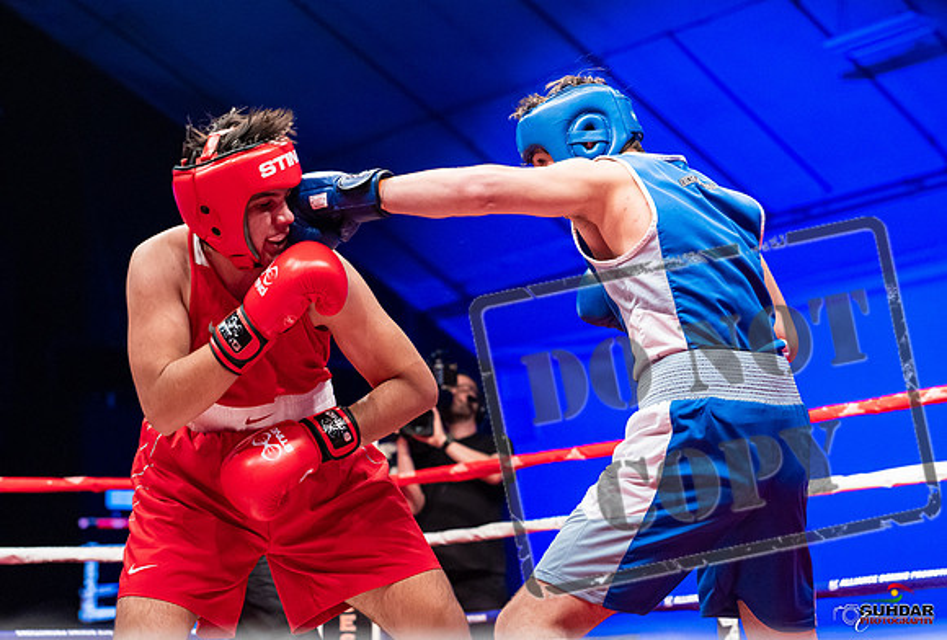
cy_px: 302
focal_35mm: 73
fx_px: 1930
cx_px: 589
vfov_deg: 18.8
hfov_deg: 27.5
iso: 4000
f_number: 2.8
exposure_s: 1/1000
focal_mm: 59
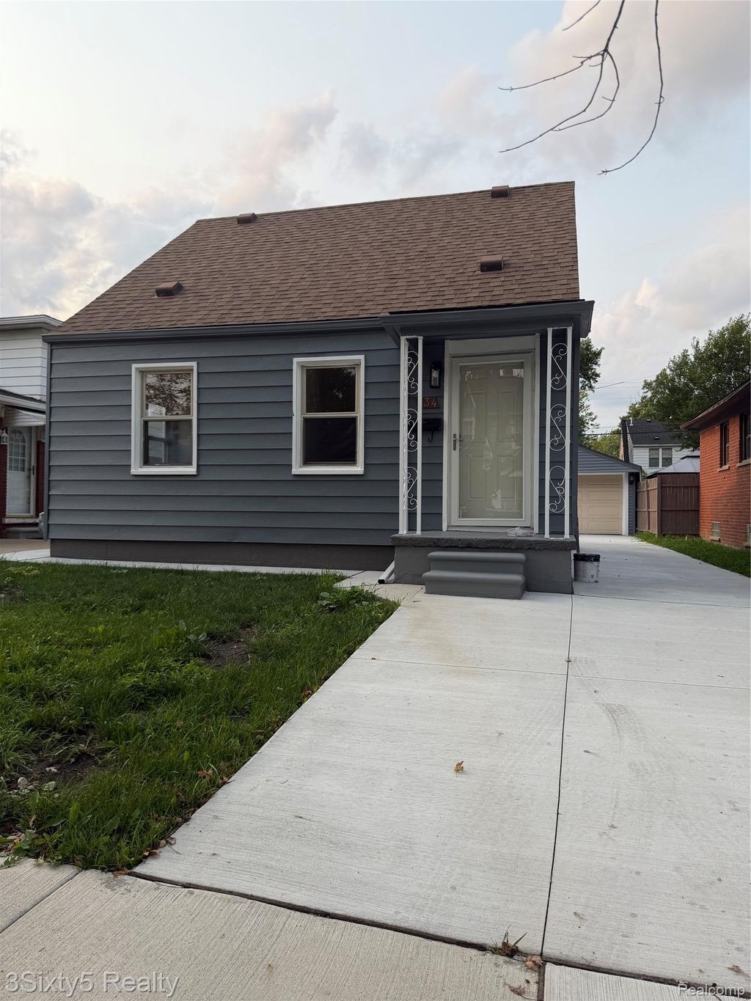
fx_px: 694
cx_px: 376
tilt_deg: +1.4
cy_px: 500
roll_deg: -0.9
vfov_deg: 71.6
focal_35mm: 24
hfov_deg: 56.8
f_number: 1.78
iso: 80
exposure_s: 1/2053
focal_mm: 6.76
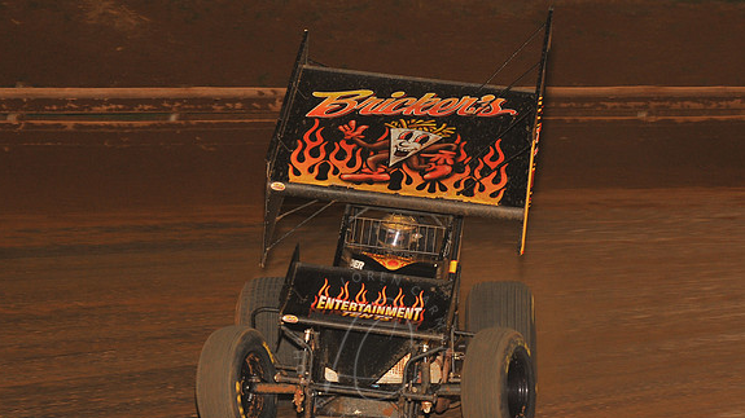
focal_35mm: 111
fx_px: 2192
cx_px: 371
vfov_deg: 10.9
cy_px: 230
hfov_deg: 19.3
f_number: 6.3
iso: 800
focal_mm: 105
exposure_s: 1/320
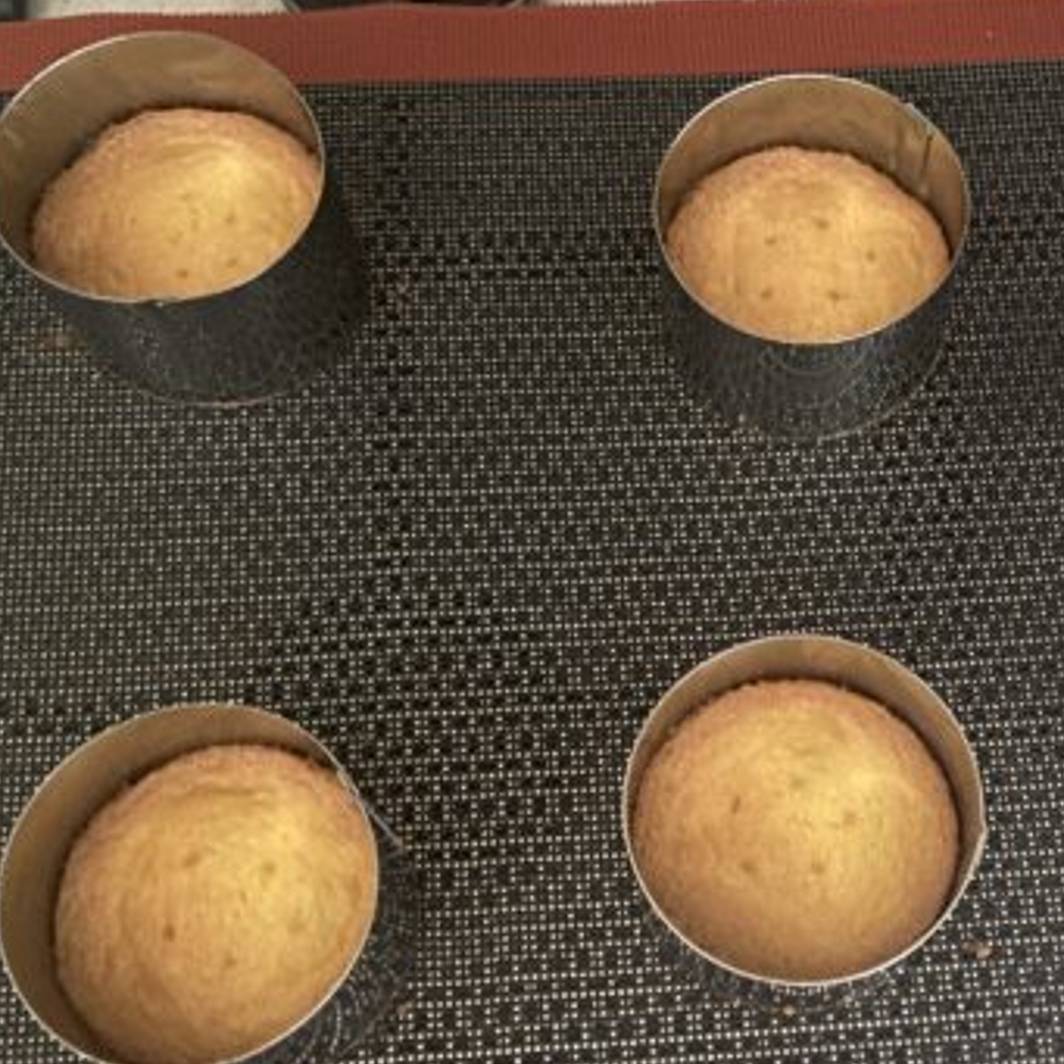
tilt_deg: -73.1
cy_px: 699
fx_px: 1565
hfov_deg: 36.6
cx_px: 803
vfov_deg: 37.2
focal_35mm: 45
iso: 500
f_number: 1.8
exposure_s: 1/13
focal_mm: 4.25
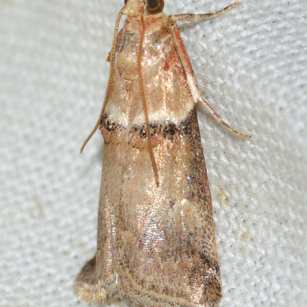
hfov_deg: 9.1
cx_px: 154
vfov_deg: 9.1
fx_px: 1937
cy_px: 163
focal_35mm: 193
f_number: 18
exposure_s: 1/200
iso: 100
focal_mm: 100
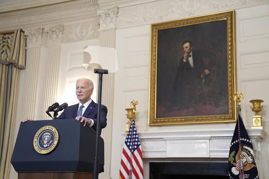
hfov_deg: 35.6
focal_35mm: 56
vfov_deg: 24.2
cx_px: 134
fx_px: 418
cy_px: 90
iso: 2500
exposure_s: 1/250
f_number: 2.8
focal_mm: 56
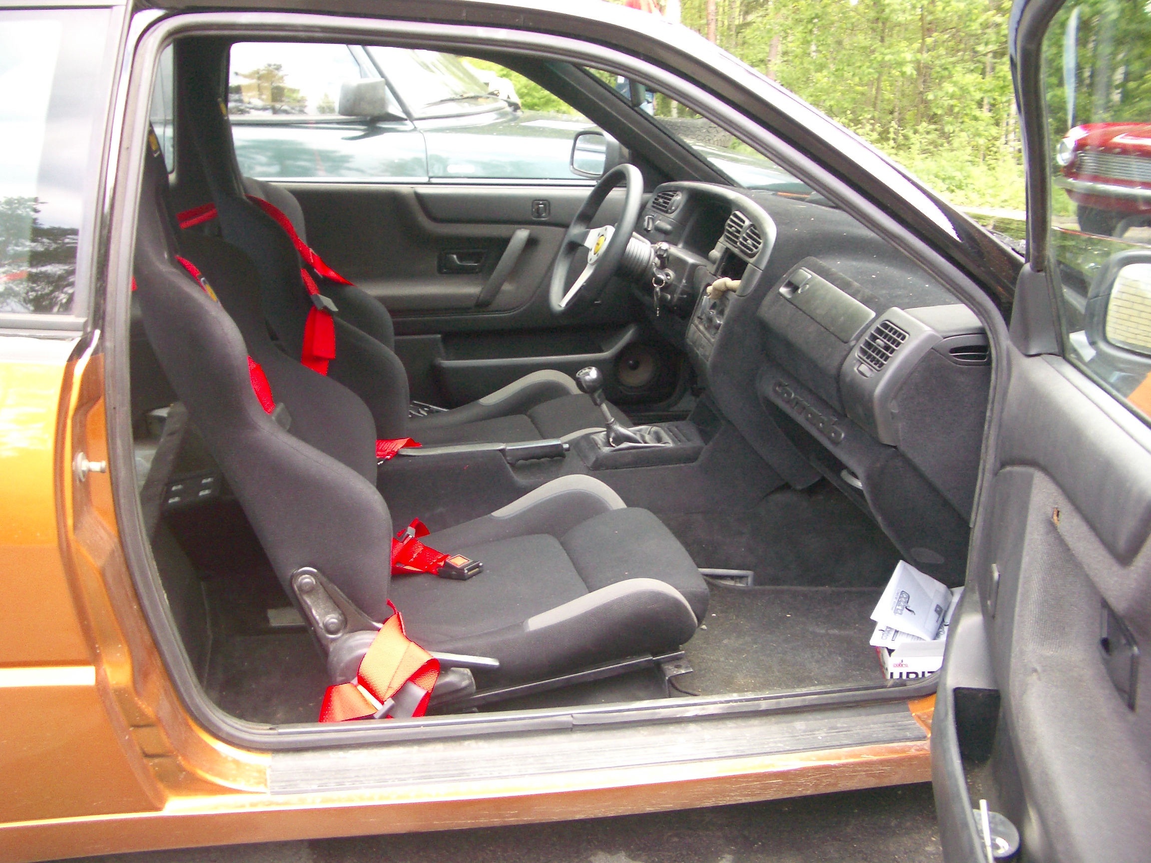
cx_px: 576
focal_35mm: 35
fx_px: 1164
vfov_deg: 40.7
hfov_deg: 52.6
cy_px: 432
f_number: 2.6
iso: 100
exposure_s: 1/25
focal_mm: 5.8
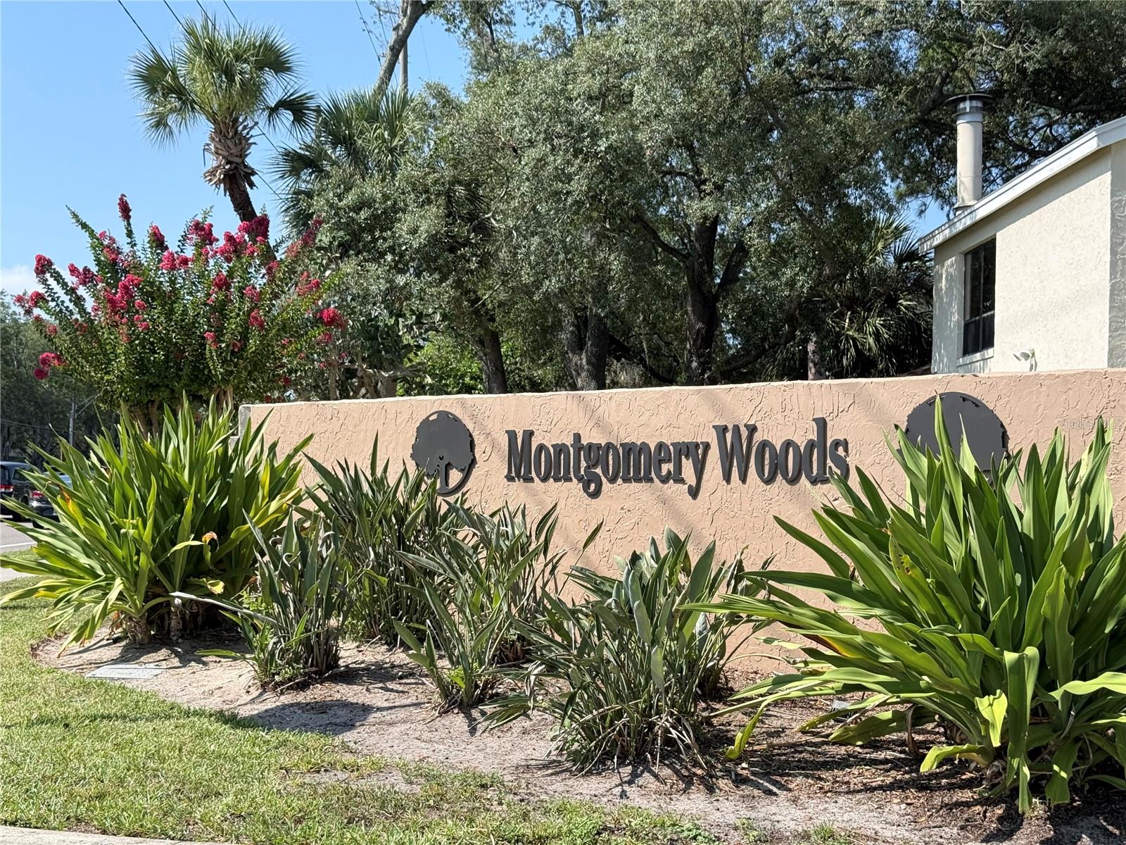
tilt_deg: +1.5
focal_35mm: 48
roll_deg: -1.4
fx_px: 1561
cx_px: 563
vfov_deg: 30.3
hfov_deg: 39.7
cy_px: 422
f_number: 1.78
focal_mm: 6.76
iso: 80
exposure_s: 1/2976
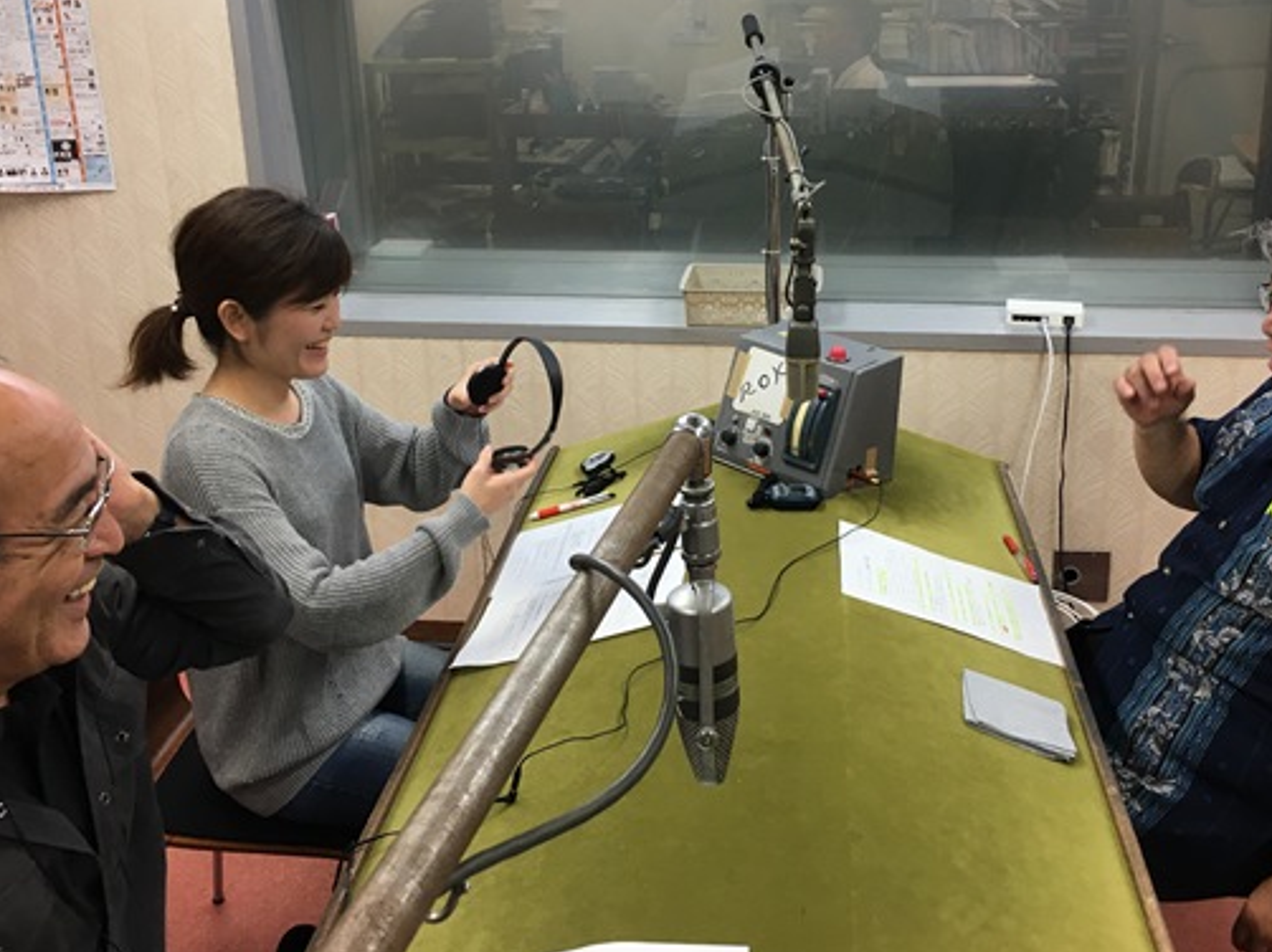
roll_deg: +0.1
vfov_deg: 38.4
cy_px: 357
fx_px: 1359
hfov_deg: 50.1
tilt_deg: -17.9
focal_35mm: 37
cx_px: 684
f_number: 2.2
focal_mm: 4.15
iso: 32
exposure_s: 1/30
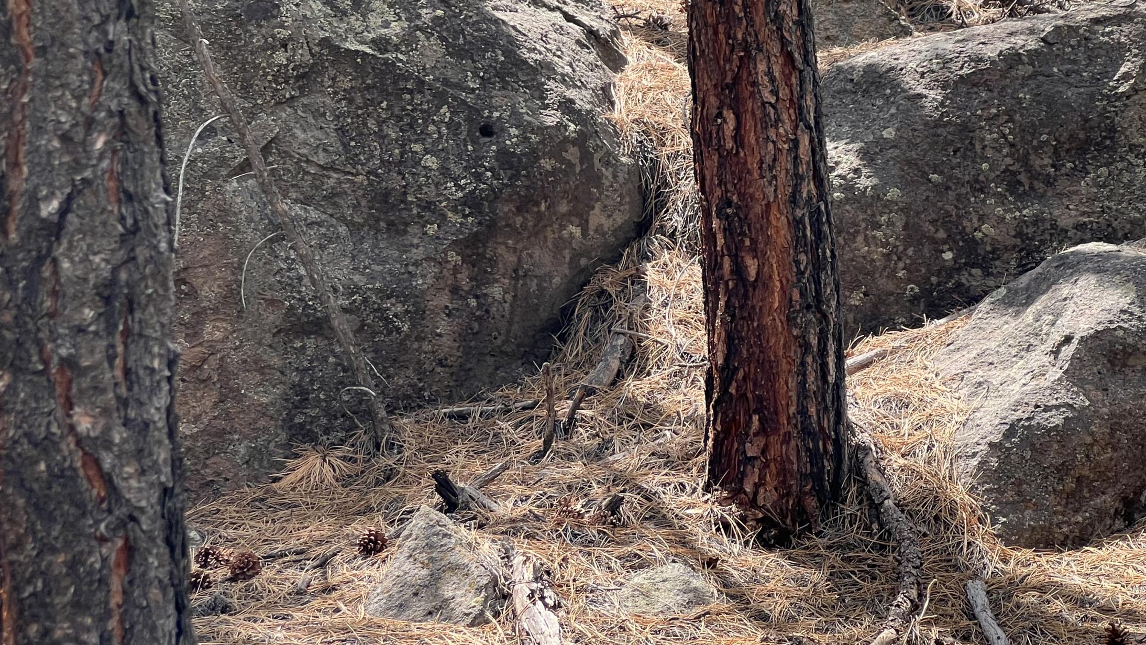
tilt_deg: +6.5
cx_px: 588
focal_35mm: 115
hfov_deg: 18.6
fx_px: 3495
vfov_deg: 10.5
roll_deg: -0.9
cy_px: 136
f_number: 2.8
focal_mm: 9
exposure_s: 1/163
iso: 32
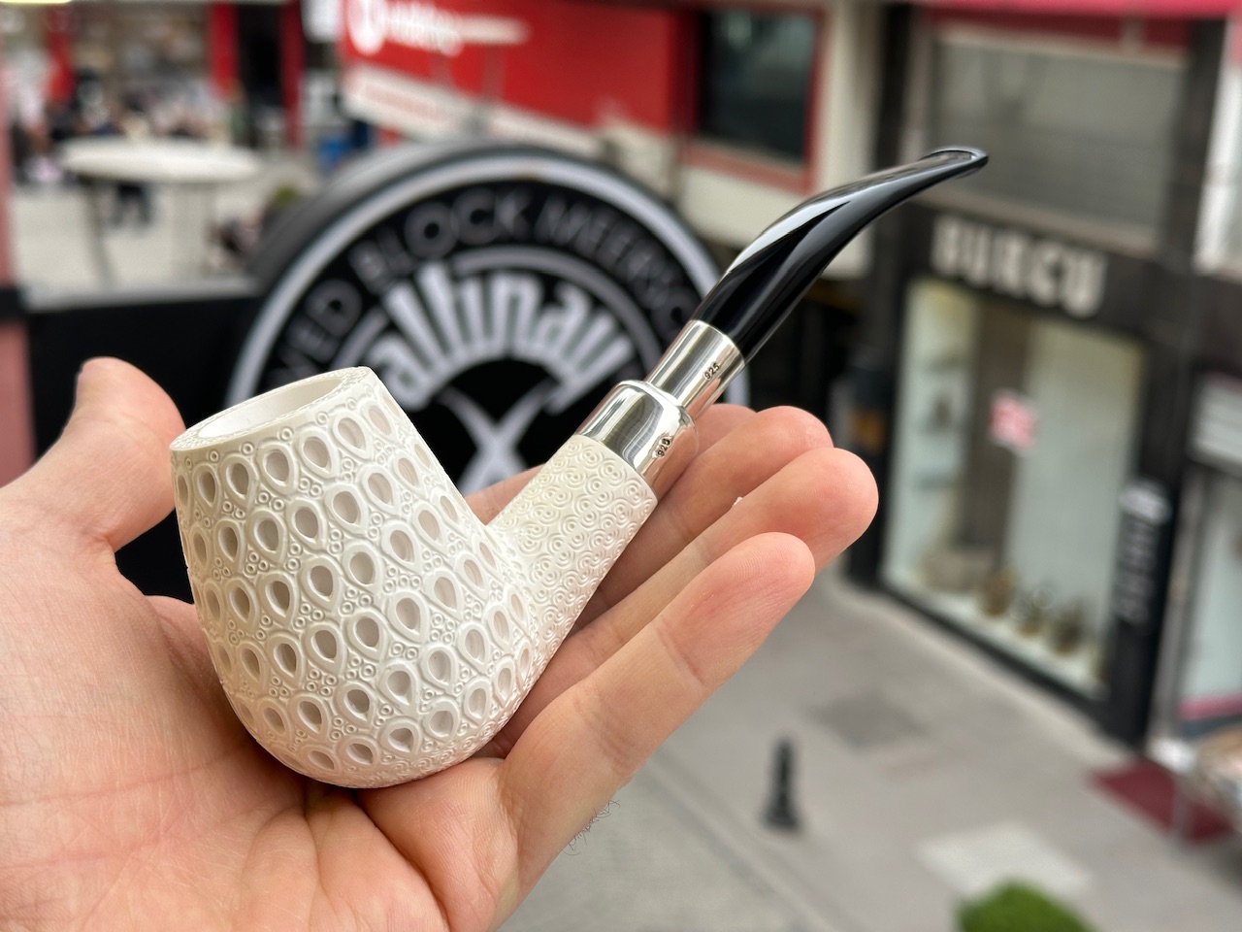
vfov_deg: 30.3
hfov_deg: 39.7
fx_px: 1722
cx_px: 621
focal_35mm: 48
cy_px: 466
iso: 64
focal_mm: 6.86
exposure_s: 1/245
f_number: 1.78
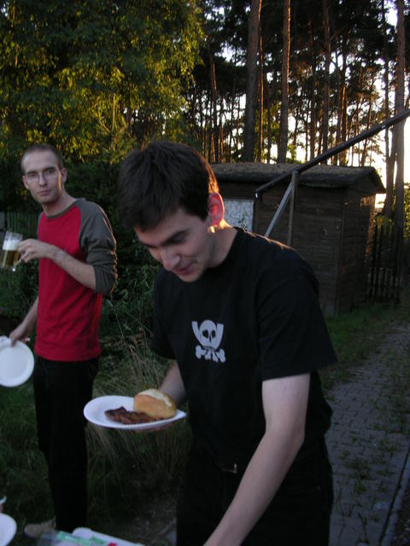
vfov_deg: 49.0
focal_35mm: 38
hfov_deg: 37.7
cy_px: 273
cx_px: 205
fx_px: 600
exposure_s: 1/73.7
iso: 100
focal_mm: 5.8
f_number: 2.8
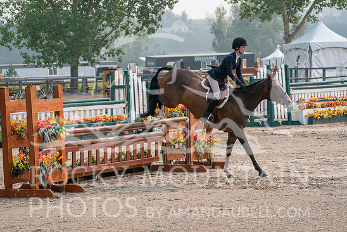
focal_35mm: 163
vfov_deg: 8.4
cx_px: 172
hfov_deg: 12.6
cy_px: 119
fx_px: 1572
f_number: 5.6
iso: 500
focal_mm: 154
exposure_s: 1/1000
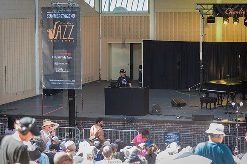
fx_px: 728
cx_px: 124
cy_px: 82
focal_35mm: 106
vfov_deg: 12.9
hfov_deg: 19.2
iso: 250
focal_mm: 105
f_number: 2.8
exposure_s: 1/160
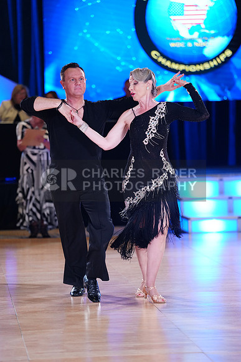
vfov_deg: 13.7
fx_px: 1505
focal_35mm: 150
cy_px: 181
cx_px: 120
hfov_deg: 9.2
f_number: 2.8
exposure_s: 1/400
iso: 2000
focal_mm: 150
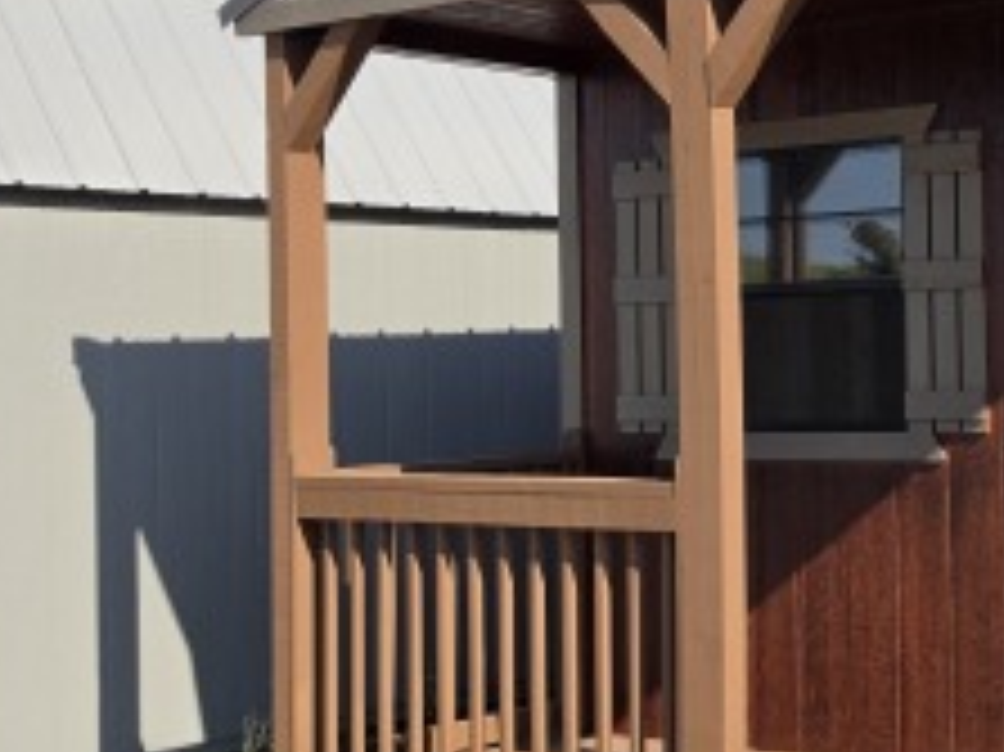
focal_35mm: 66
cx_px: 1013
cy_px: 320
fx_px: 1913
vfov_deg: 22.2
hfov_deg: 27.6
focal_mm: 6.5
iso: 64
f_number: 1.4
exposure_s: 1/4887
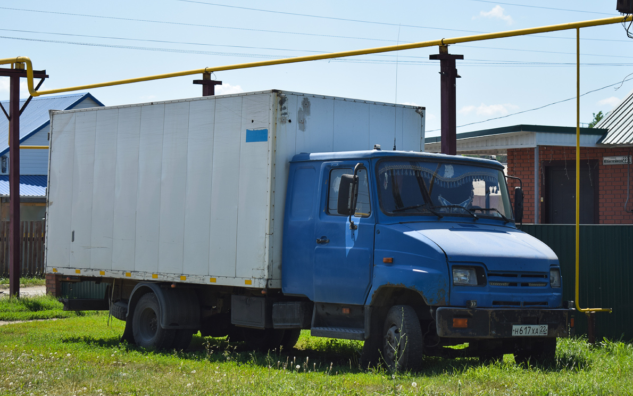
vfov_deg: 17.6
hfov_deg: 27.8
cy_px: 189
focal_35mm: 74
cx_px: 318
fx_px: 1277
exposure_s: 1/500
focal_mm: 48
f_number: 5.6
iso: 100
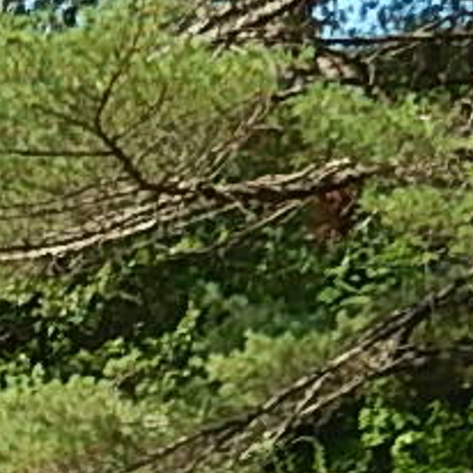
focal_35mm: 220
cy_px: 964
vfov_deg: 7.6
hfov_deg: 7.7
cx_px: -413
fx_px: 3401
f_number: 3.8
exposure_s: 1/640
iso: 125
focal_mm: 5.7
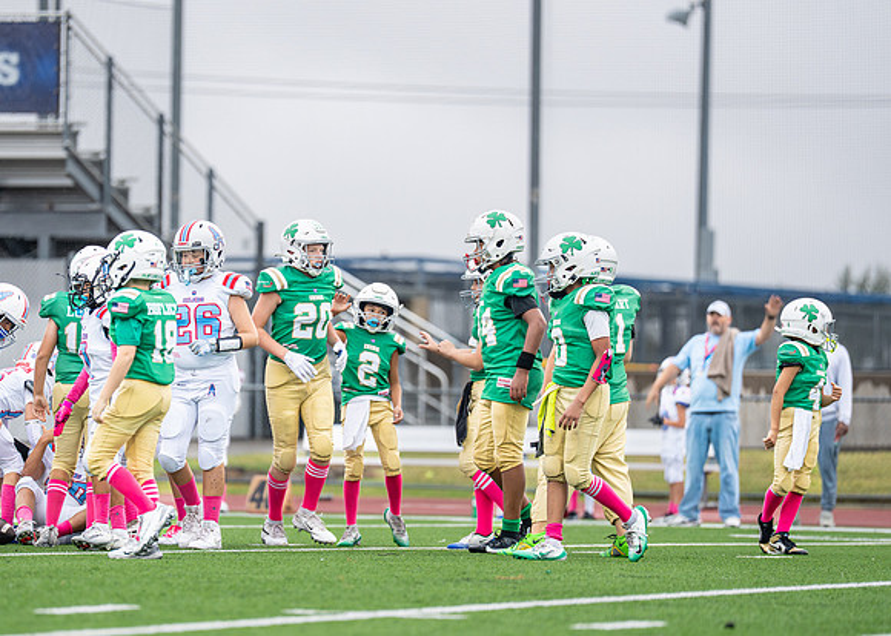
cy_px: 345
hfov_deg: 7.8
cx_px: 311
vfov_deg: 5.6
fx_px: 6499
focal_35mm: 257
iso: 400
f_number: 2.8
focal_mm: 200
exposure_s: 1/1000
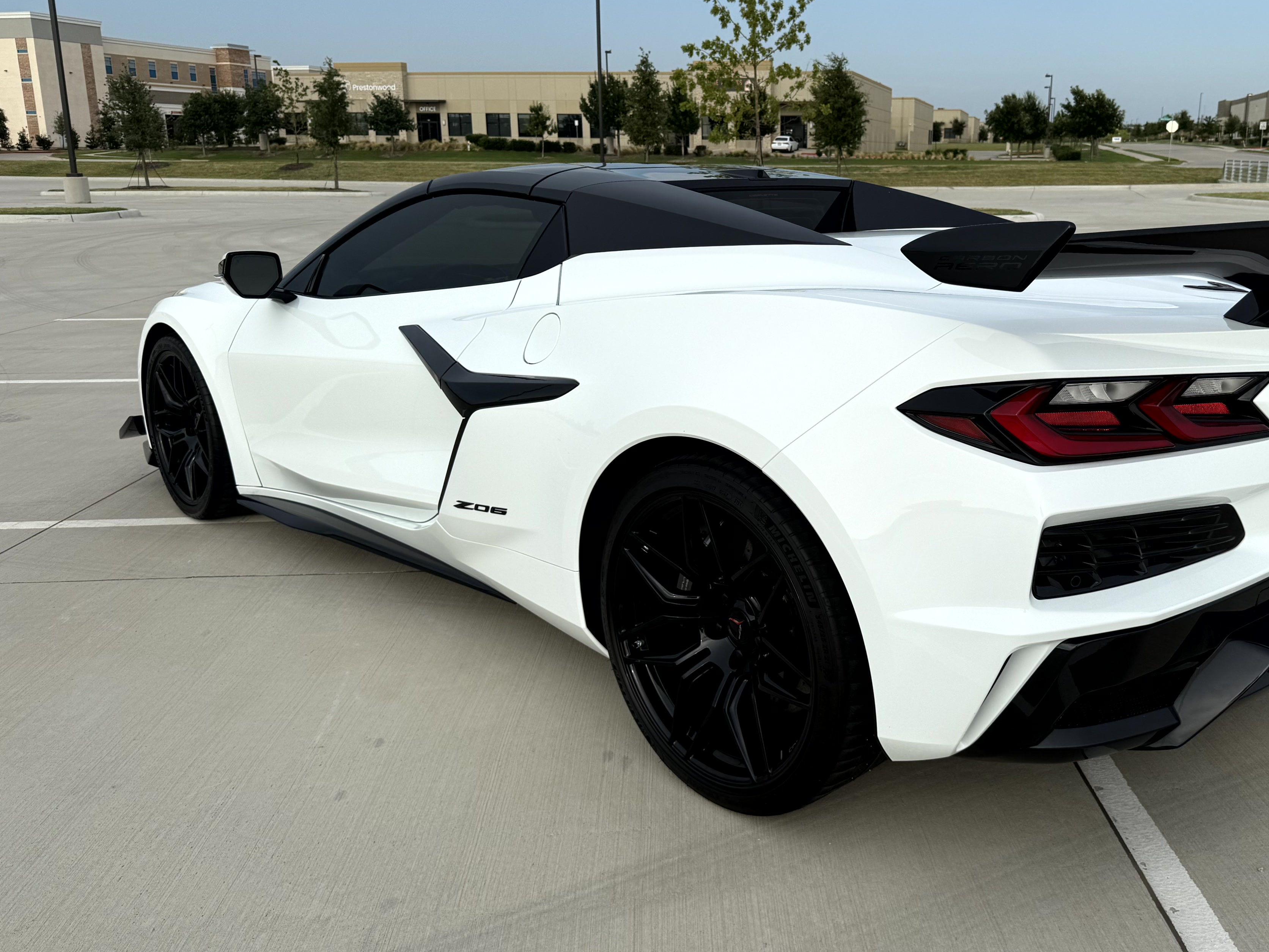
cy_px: 428
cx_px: 781
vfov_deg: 46.7
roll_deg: -0.8
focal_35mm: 30
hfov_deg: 59.3
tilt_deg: -13.1
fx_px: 1100
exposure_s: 1/4405
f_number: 1.78
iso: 80
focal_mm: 6.76
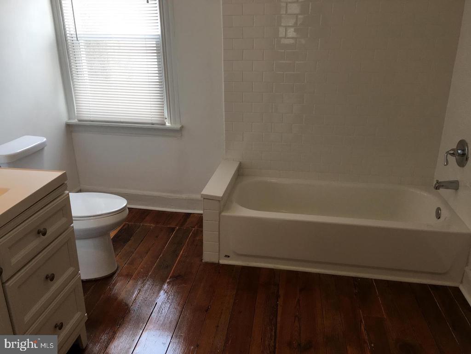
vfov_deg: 48.2
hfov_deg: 61.7
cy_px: 177
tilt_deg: -20.2
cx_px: 236
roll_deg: +0.9
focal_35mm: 29
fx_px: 395
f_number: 2.2
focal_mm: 4.15
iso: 40
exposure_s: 1/120
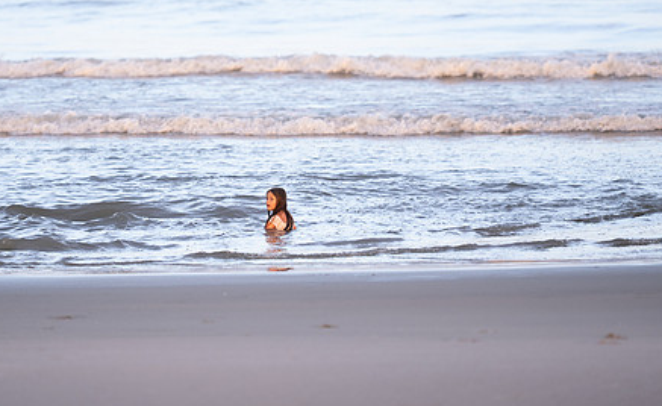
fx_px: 5707
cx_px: 248
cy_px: 182
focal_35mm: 318
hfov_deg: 6.6
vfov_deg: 4.1
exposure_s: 1/200
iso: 640
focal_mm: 200
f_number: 2.8
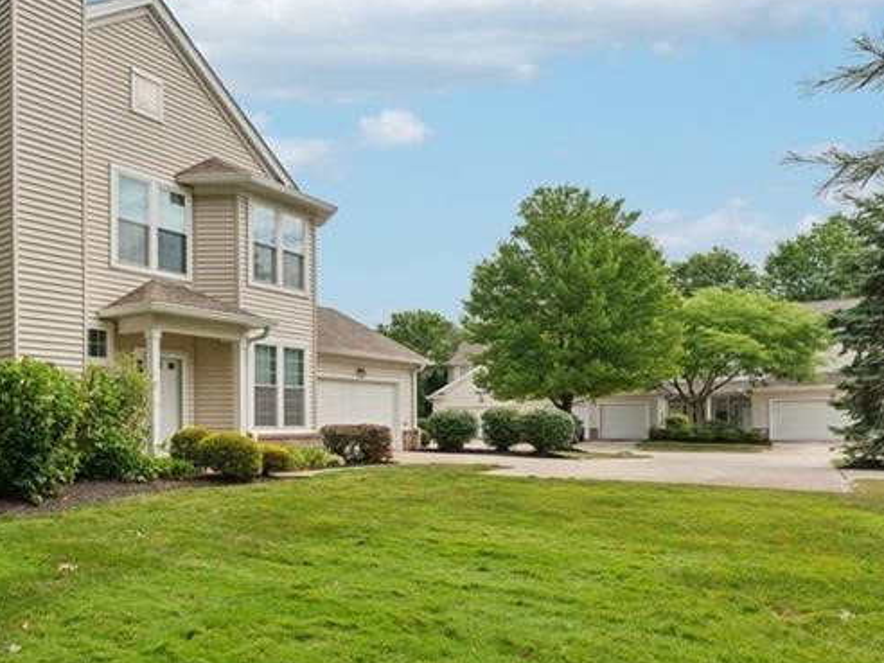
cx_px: 165
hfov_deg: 58.2
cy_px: 419
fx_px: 715
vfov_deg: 49.2
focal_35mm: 28
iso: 640
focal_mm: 14
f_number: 8
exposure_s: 1/1600
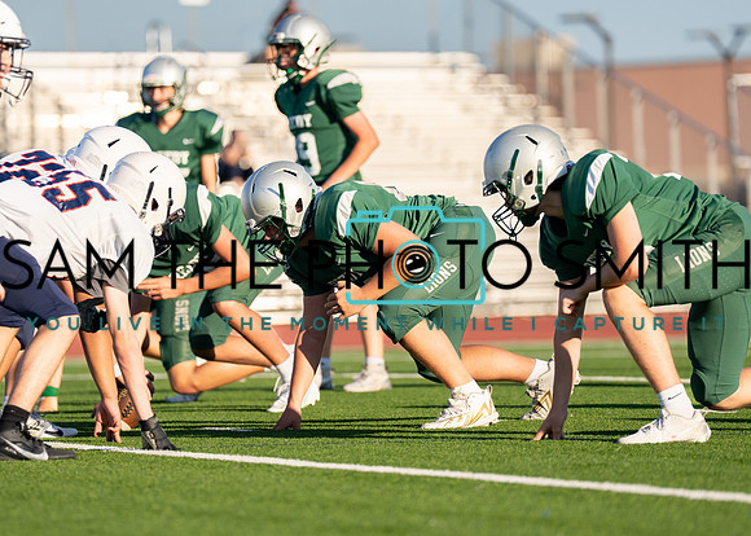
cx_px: 351
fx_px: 6201
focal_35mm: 291
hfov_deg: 6.9
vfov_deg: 5.0
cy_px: 251
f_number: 2.8
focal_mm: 200
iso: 200
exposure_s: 1/4000
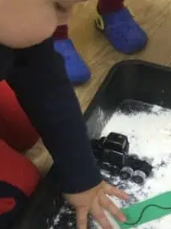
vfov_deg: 22.9
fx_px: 560
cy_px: 164
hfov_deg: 17.3
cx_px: 57
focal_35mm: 85
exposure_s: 1/33
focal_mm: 3.3
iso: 125
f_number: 2.4
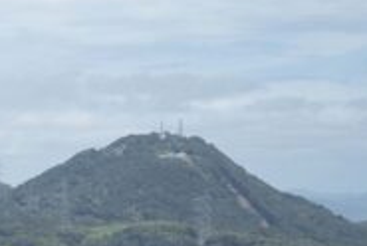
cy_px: 465
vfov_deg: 7.1
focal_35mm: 188
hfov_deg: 9.8
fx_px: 1920
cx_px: -464
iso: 100
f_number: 10
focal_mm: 34
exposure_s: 1/125
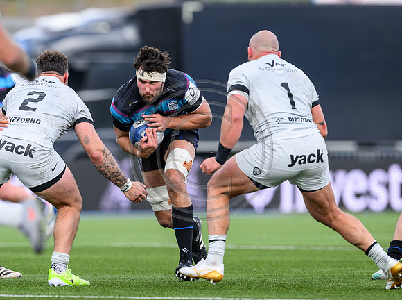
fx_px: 6833
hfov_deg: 3.4
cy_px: 162
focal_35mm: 590
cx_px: 160
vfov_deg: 2.5
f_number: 4
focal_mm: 400
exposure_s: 1/1600
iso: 500
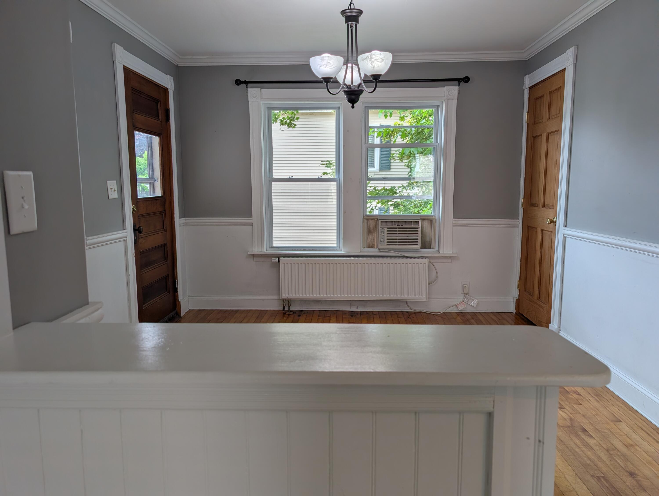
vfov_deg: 56.9
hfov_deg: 71.5
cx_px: 330
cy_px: 248
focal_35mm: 24
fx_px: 457
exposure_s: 1/440
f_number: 1.68
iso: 22
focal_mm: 6.9
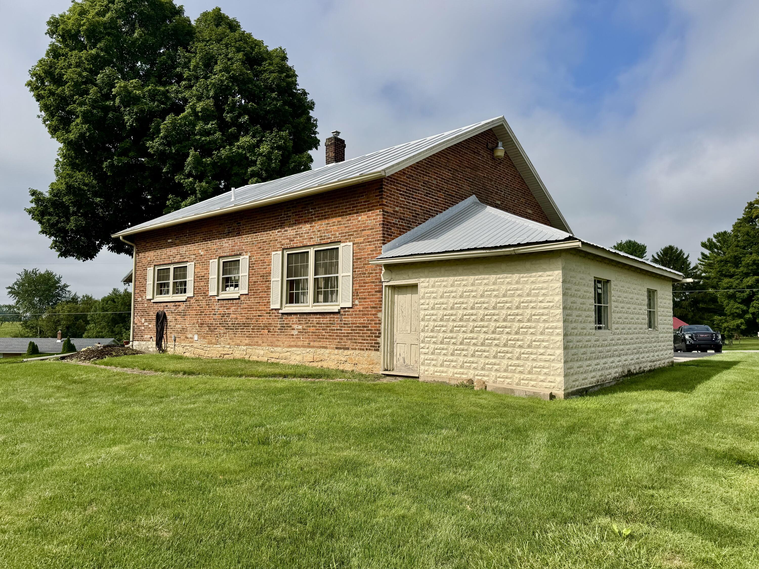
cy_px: 284
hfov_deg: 71.6
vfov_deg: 56.8
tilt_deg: +3.7
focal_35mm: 24
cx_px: 380
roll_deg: -0.9
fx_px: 526
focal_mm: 6.76
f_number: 1.78
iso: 80
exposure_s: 1/7937
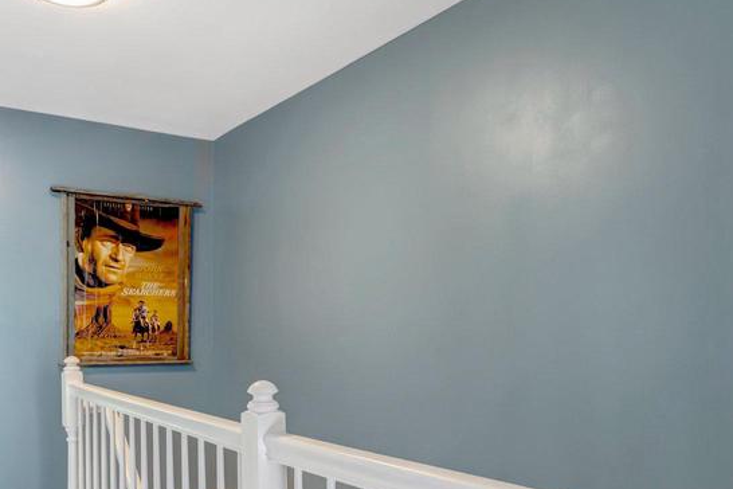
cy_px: 333
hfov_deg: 61.5
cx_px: 301
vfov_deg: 42.9
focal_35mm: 30
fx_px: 611
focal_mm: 16
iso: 1250
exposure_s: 1/20
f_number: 8
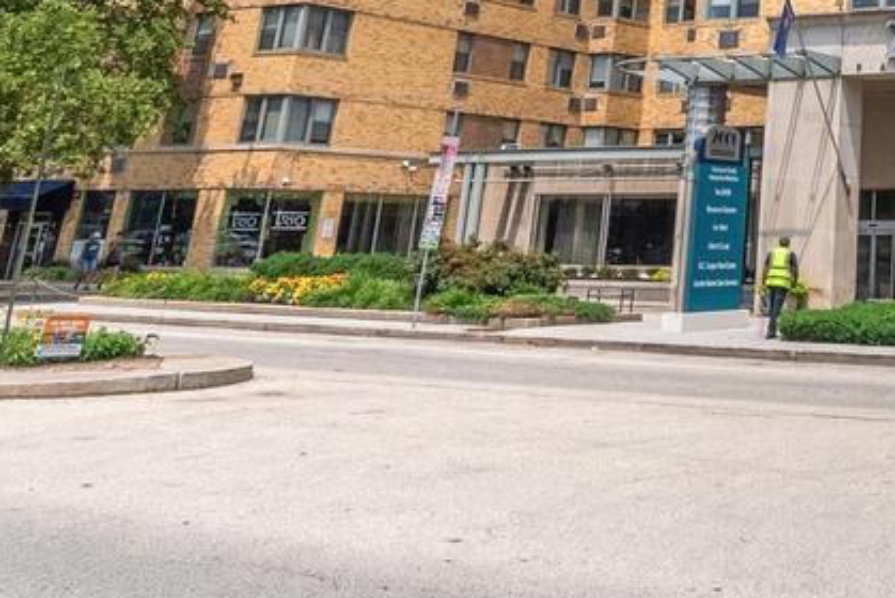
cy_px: -328
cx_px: 985
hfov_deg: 32.0
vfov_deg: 20.6
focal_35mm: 55
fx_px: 1368
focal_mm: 16
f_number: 11
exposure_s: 1/2000
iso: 640
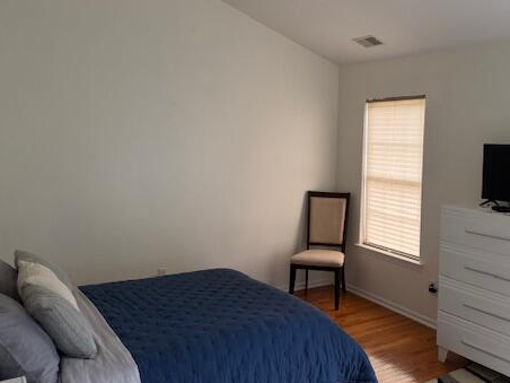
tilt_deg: -1.8
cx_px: 348
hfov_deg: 52.7
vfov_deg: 41.7
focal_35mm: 34
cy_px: 163
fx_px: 501
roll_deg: -2.3
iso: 200
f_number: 1.78
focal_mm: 6.76
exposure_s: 1/114
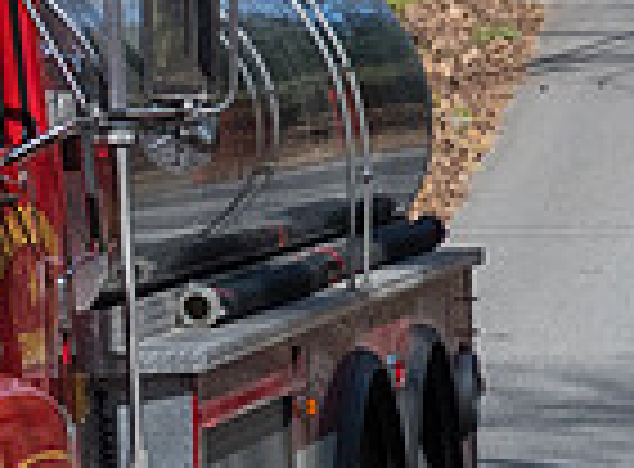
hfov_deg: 5.2
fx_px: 6991
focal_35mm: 384
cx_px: -240
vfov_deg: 3.8
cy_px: 416
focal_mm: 48
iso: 1250
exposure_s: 1/4000
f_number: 6.3
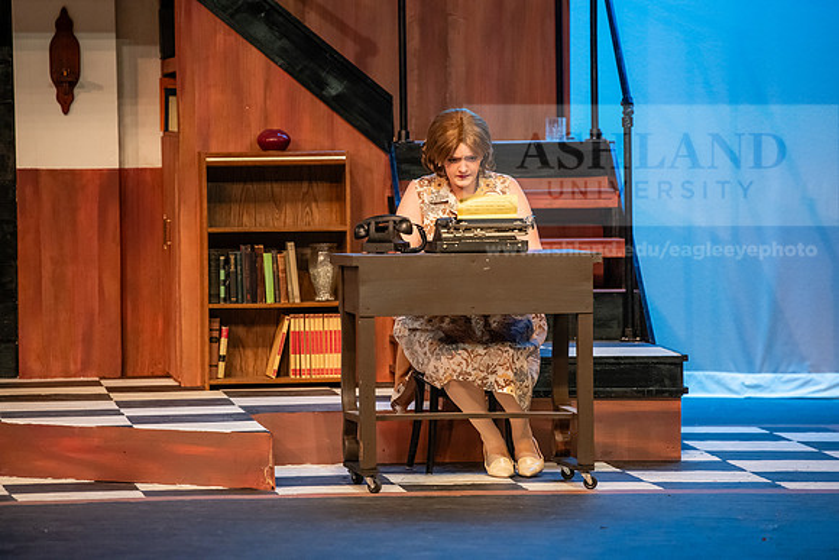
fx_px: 4545
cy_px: 280
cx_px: 420
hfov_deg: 10.5
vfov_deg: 7.0
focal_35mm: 195
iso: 2500
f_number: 3.5
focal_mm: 195
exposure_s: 1/200
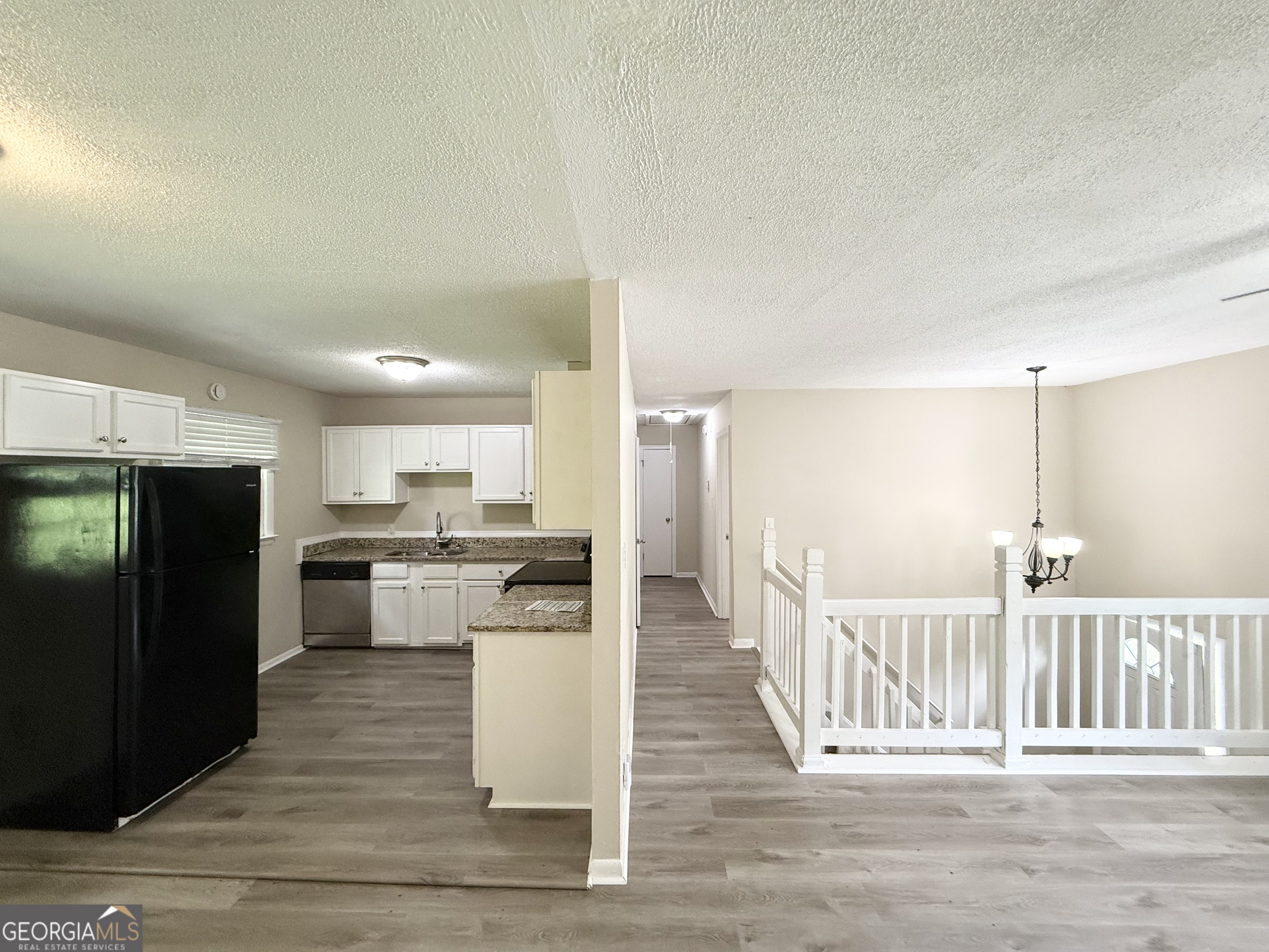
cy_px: 476
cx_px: 634
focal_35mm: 14
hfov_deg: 102.1
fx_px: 513
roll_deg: -0.4
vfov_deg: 85.7
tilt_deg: +0.6
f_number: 2.2
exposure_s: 1/120
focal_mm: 2.22
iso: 320
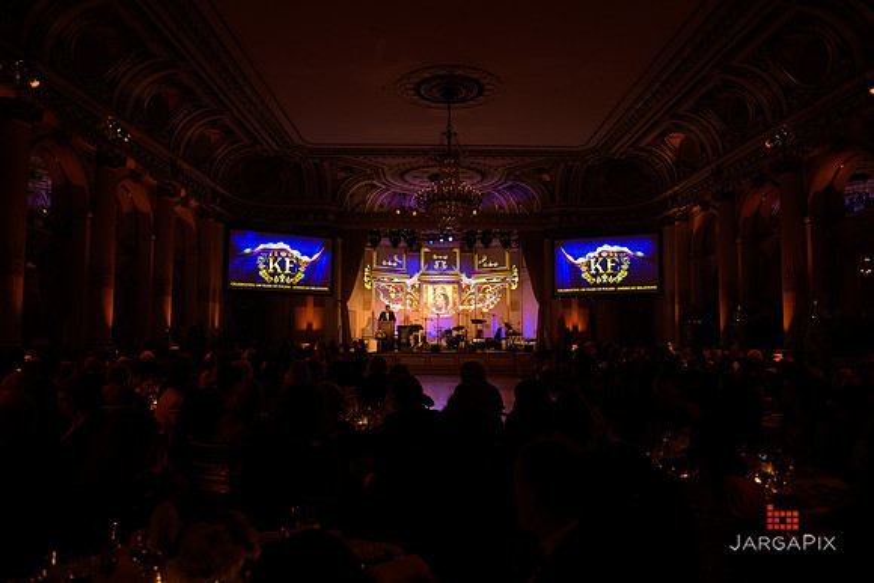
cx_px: 437
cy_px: 292
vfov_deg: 53.2
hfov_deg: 73.7
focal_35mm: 24
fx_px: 583
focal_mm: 24
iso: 1600
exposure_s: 1/125
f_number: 3.2
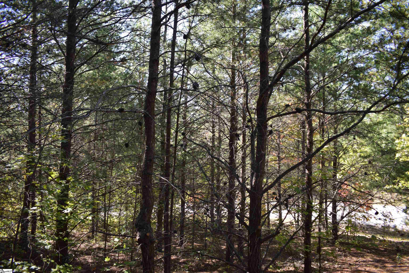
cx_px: 204
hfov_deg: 67.4
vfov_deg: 47.9
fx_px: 307
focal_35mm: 27
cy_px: 136
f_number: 4.5
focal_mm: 18
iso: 100
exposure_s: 1/80
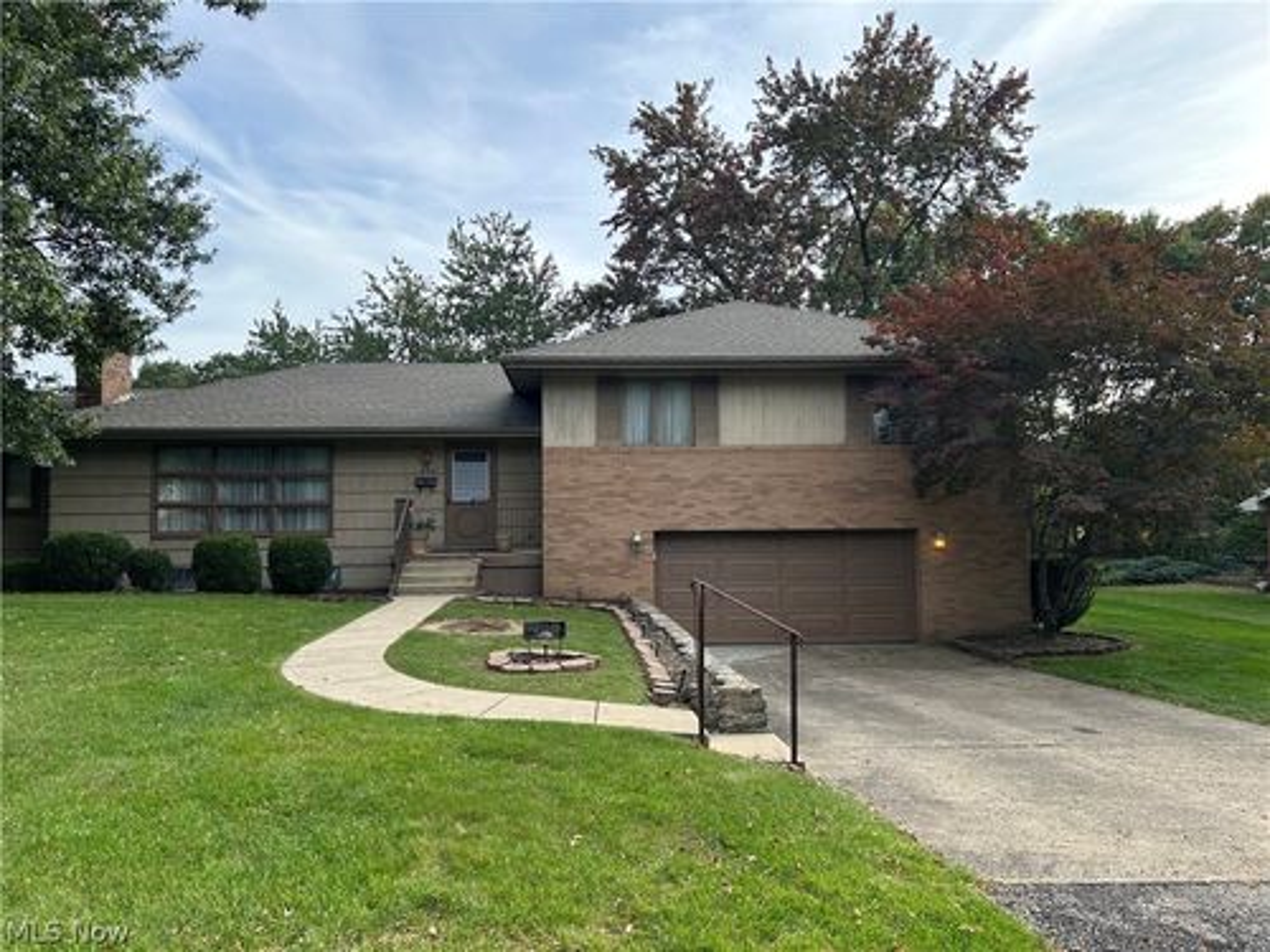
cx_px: 635
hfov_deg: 67.3
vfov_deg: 53.1
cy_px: 476
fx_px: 954
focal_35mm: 26
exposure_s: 1/917
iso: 50
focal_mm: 5.7
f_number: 1.5
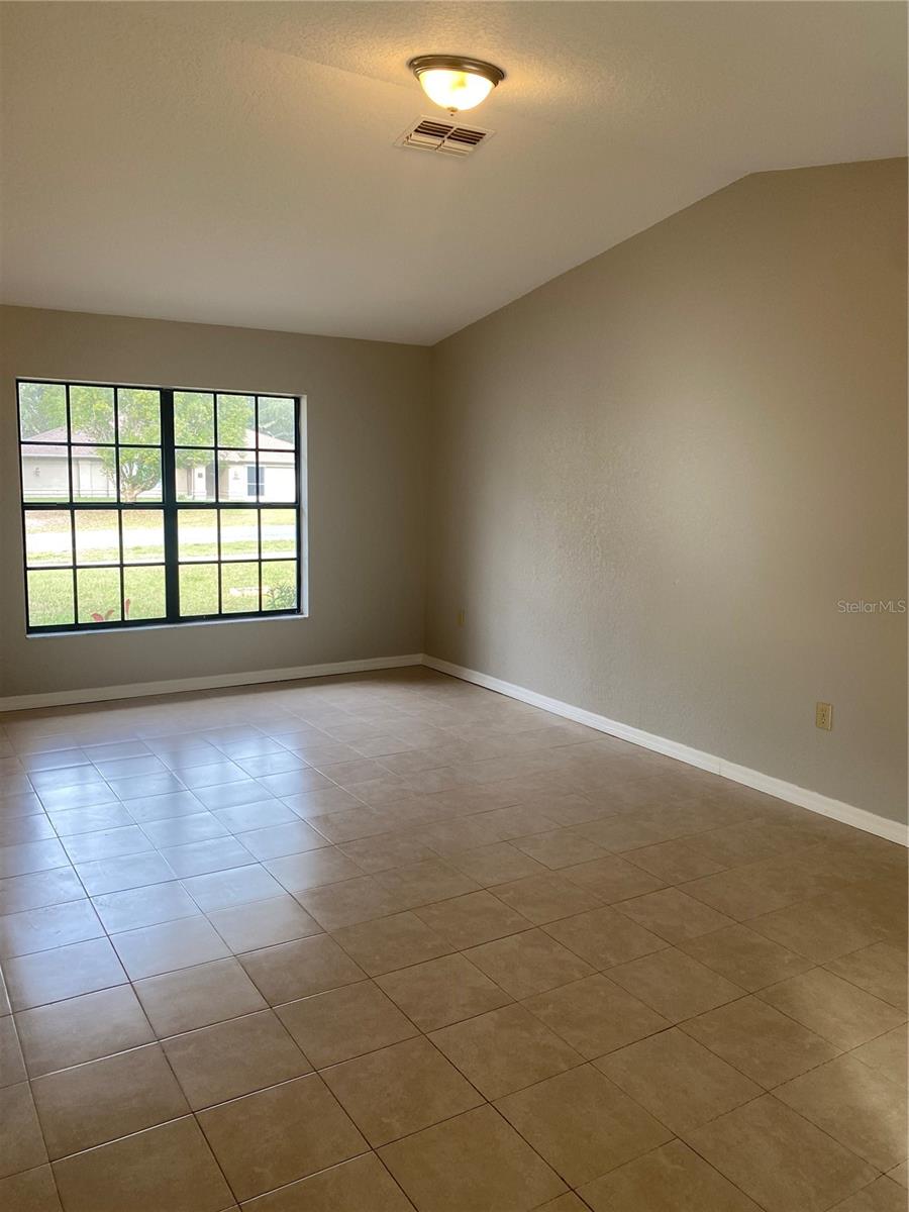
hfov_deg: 53.1
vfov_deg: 67.3
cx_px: 454
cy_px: 606
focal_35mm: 26
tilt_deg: -6.4
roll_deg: -1.1
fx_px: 910
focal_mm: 4.25
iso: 80
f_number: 1.8
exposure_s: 1/120
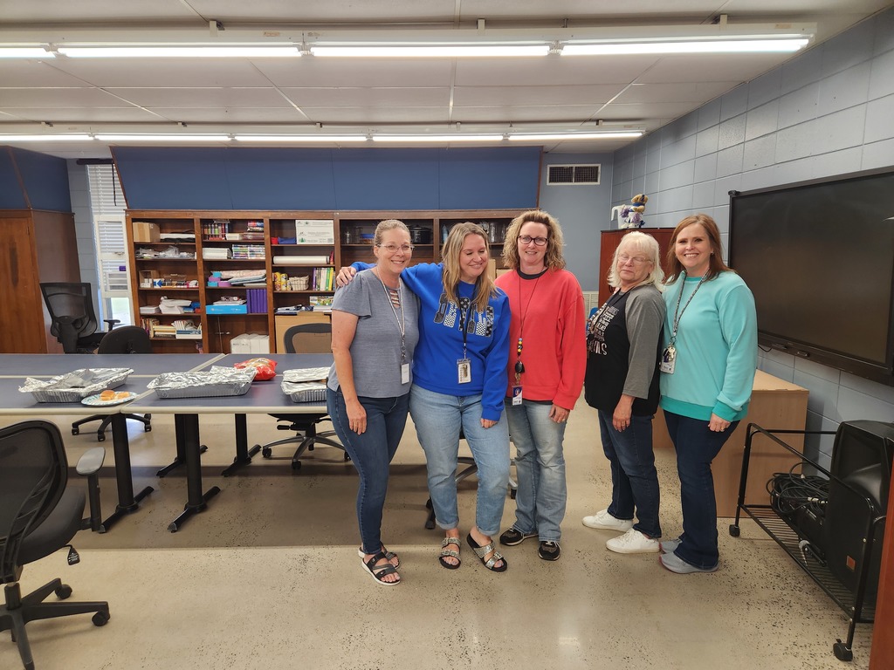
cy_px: 335
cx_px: 447
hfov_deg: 73.9
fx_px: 594
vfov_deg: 58.9
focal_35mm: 23
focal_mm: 5.4
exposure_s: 1/120
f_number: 1.8
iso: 125
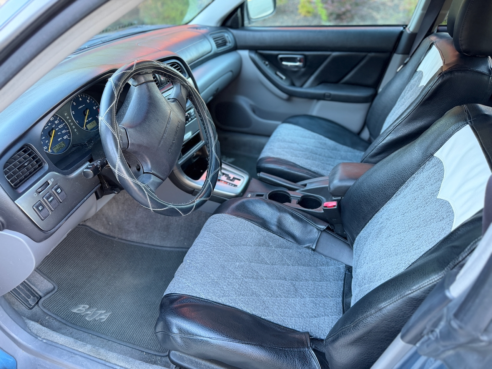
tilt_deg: -30.8
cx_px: 246
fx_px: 341
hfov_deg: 71.6
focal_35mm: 24
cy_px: 184
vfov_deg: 56.8
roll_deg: +9.3
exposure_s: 1/60
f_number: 1.78
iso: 250
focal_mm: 6.76
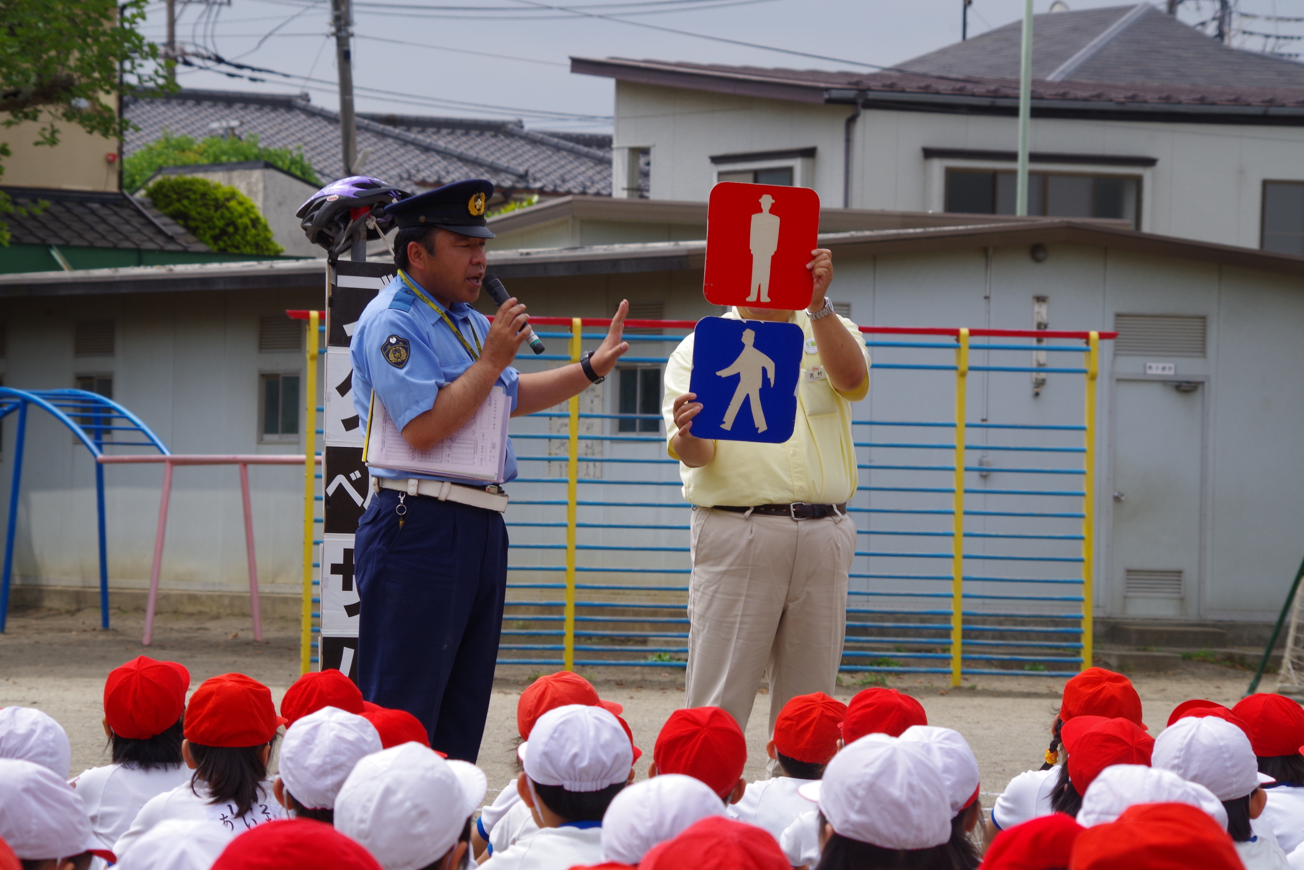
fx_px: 7353
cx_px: 655
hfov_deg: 10.1
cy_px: 435
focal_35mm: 203
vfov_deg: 6.8
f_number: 11
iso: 200
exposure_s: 1/250
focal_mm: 135
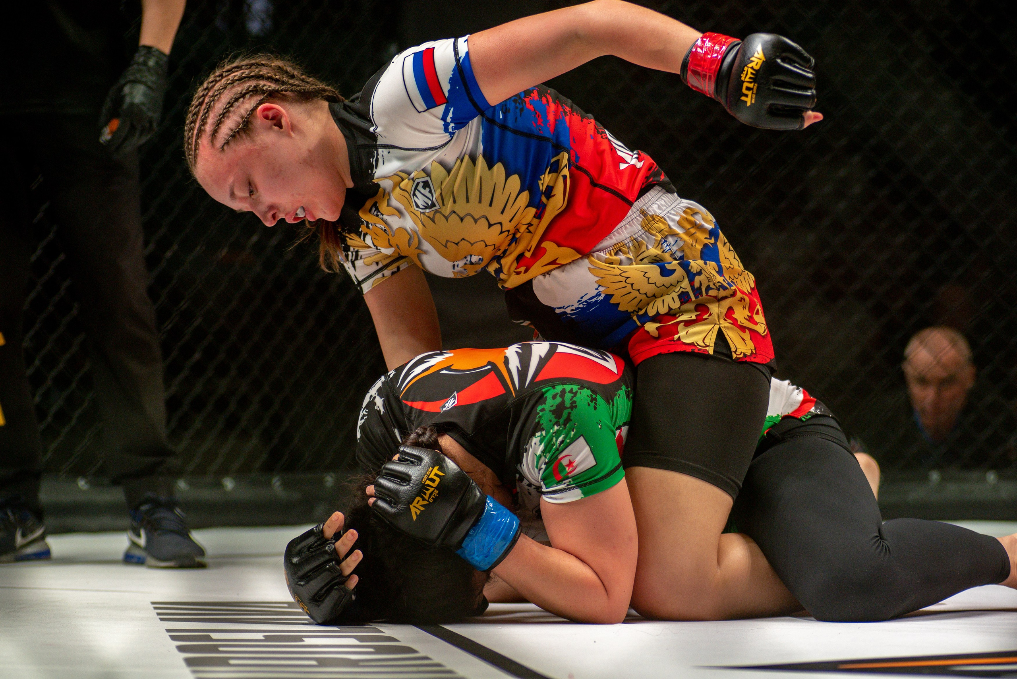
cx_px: 508
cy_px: 340
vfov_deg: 13.7
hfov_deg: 20.4
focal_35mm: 100
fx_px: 2826
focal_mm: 100
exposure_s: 1/1250
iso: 2000
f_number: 4
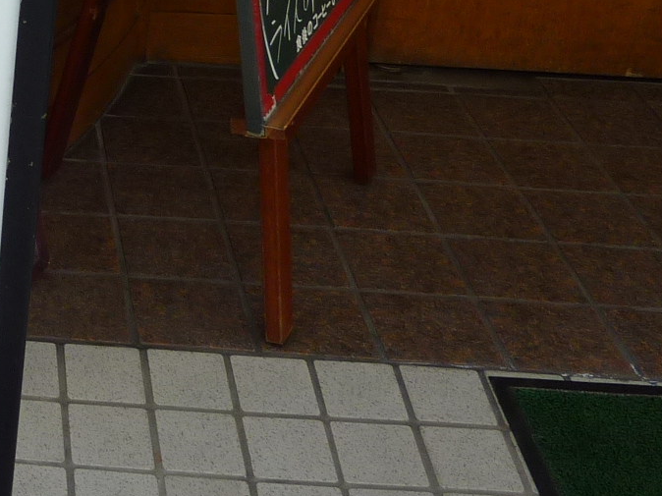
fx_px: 1453
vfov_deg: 18.7
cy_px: -42
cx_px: -282
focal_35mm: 76
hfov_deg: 22.0
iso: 100
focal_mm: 4.1
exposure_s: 1/125
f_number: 4
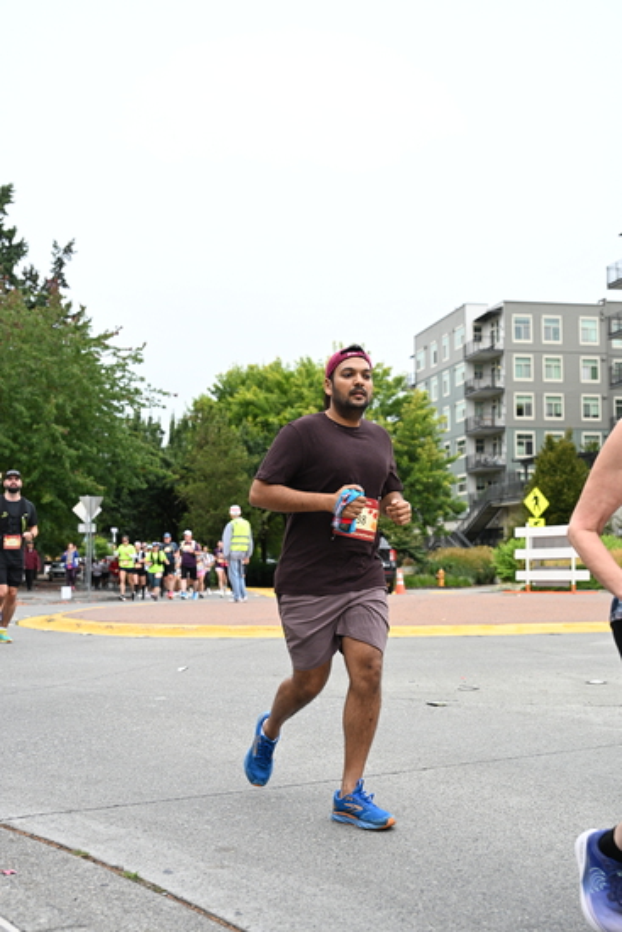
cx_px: 311
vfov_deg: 43.6
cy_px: 466
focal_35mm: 45
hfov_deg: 29.9
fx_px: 1165
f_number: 4
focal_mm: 45
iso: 1600
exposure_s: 1/800
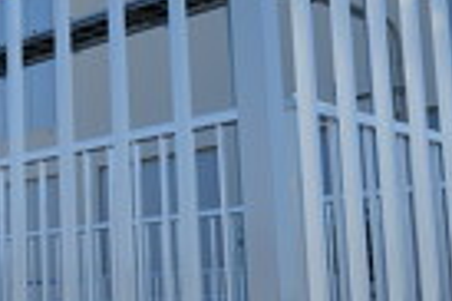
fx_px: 1028
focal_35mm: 82
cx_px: -168
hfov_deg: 21.8
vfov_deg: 16.6
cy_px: 190
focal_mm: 28
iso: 100
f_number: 5
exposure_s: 1/400
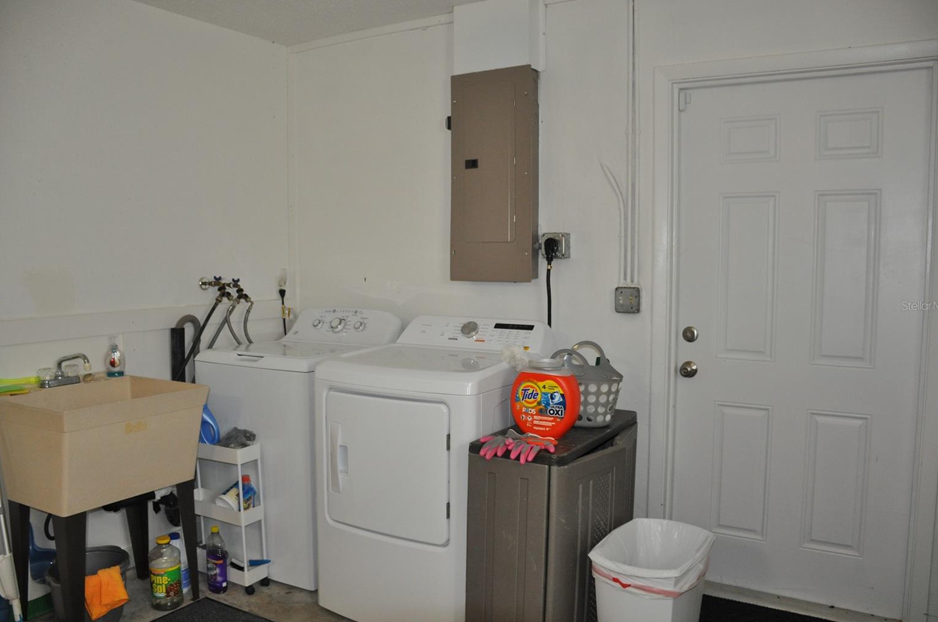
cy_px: 306
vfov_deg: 46.3
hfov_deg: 65.5
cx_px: 469
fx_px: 728
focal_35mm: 28
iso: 800
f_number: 3.5
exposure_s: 1/60
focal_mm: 18
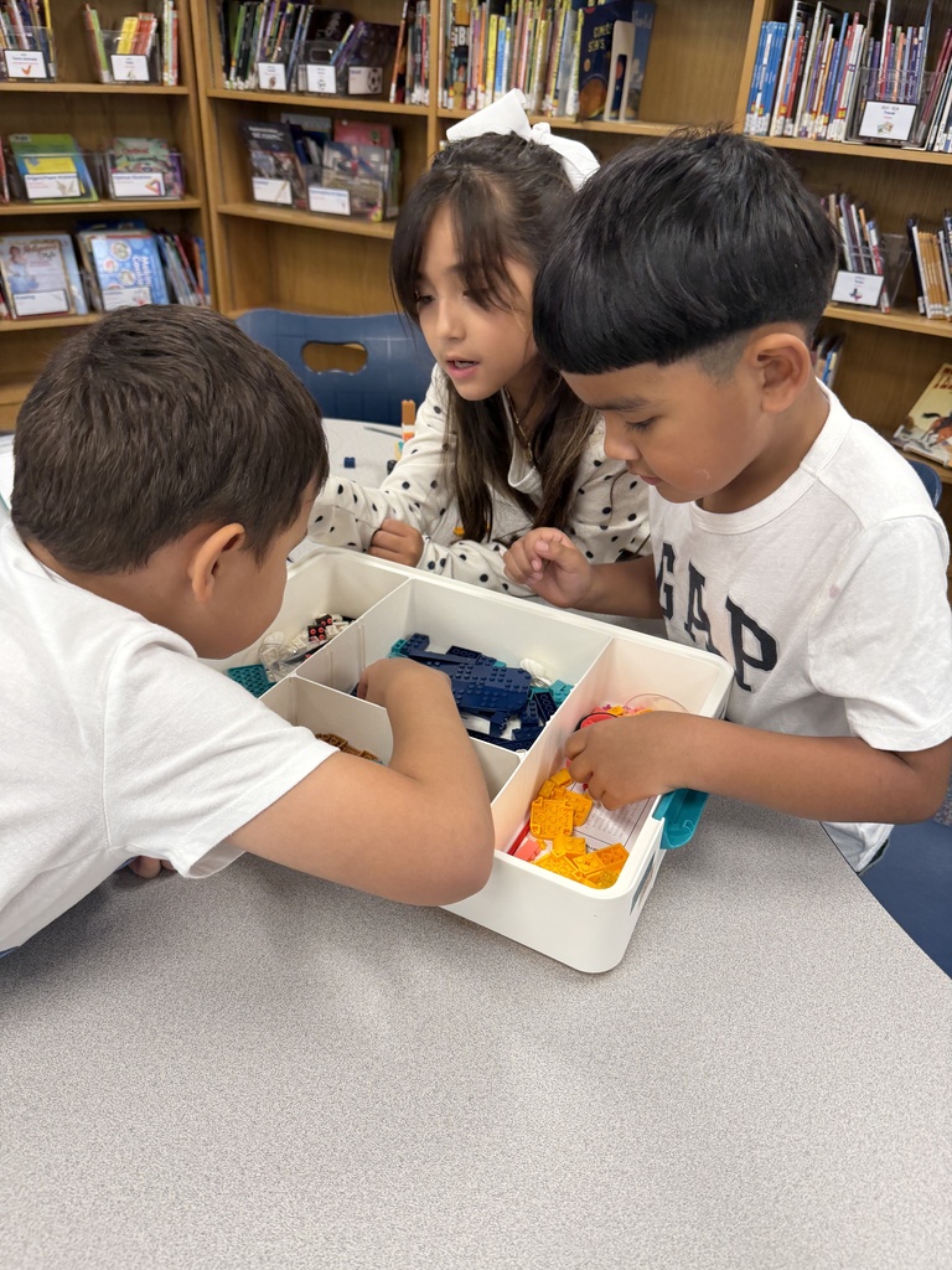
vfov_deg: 71.6
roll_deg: -4.4
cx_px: 476
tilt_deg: -31.9
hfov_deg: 56.8
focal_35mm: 24
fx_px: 880
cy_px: 635
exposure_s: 1/60
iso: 100
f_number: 1.78
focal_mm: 6.76
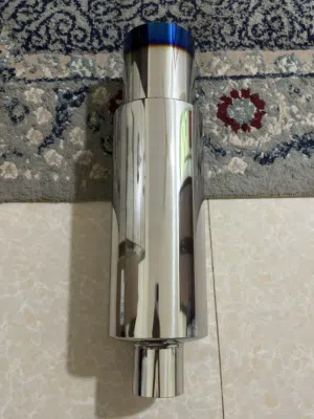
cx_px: 157
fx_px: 423
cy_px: 210
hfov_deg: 40.7
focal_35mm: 35
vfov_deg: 52.6
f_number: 1.78
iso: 500
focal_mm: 6.76
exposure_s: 1/40
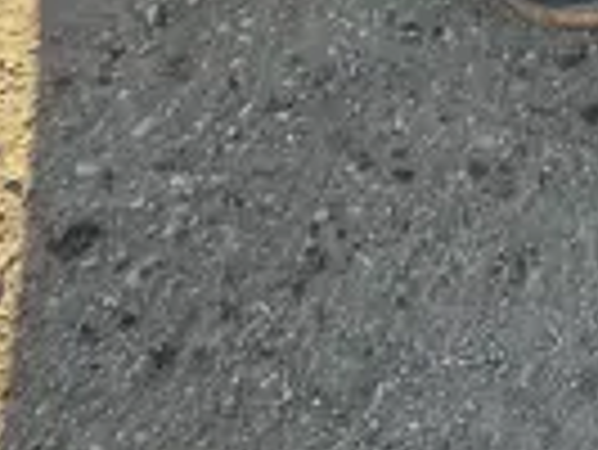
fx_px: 2161
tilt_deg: -34.3
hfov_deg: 14.2
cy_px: -423
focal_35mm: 125
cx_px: 1012
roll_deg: -0.8
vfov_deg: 10.9
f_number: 1.5
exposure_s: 1/473
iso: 50
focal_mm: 5.7
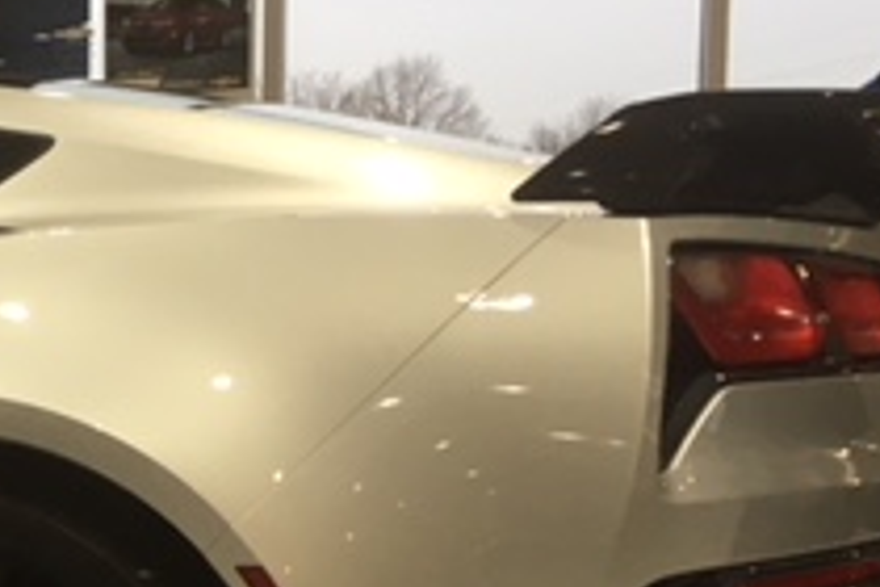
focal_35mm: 92
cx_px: -339
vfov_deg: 14.5
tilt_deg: -6.1
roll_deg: +1.6
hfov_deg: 19.9
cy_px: 629
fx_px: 2249
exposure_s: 1/30
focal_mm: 4.15
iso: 32
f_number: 2.2
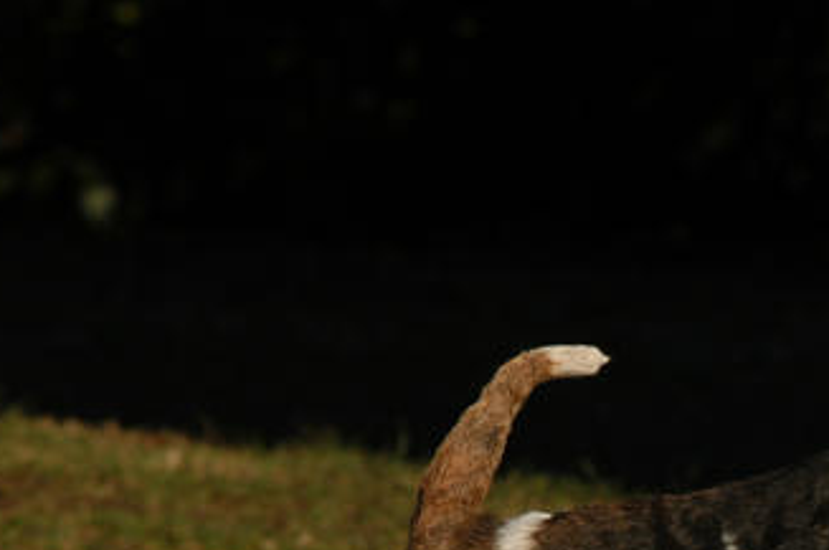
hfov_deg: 3.5
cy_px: 650
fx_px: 13497
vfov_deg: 2.3
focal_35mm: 587
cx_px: 853
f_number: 7.1
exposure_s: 1/800
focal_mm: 160
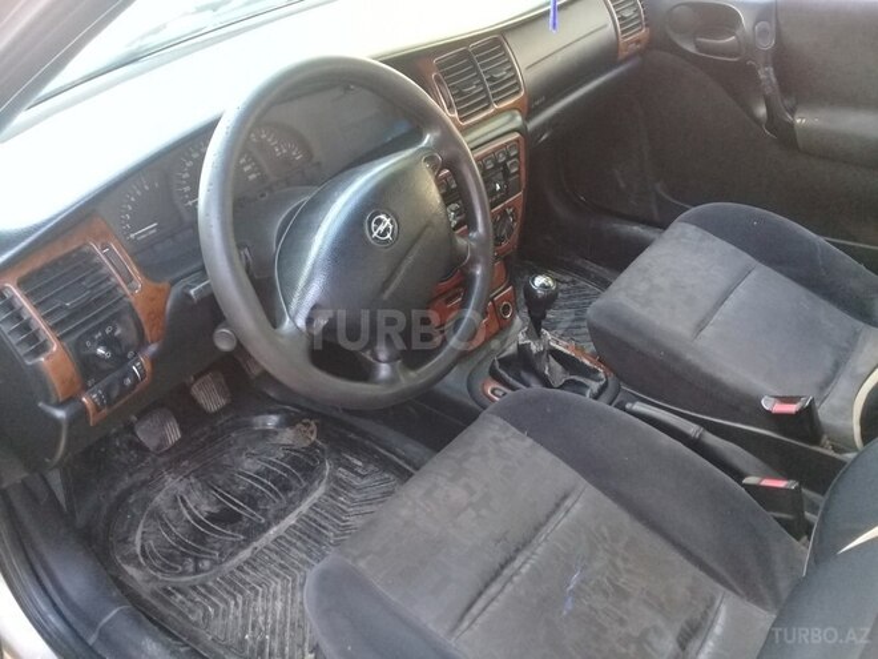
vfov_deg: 45.4
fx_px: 786
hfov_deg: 58.4
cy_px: 330
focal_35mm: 31
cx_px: 439
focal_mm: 3.3
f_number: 2.2
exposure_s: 1/33
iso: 160
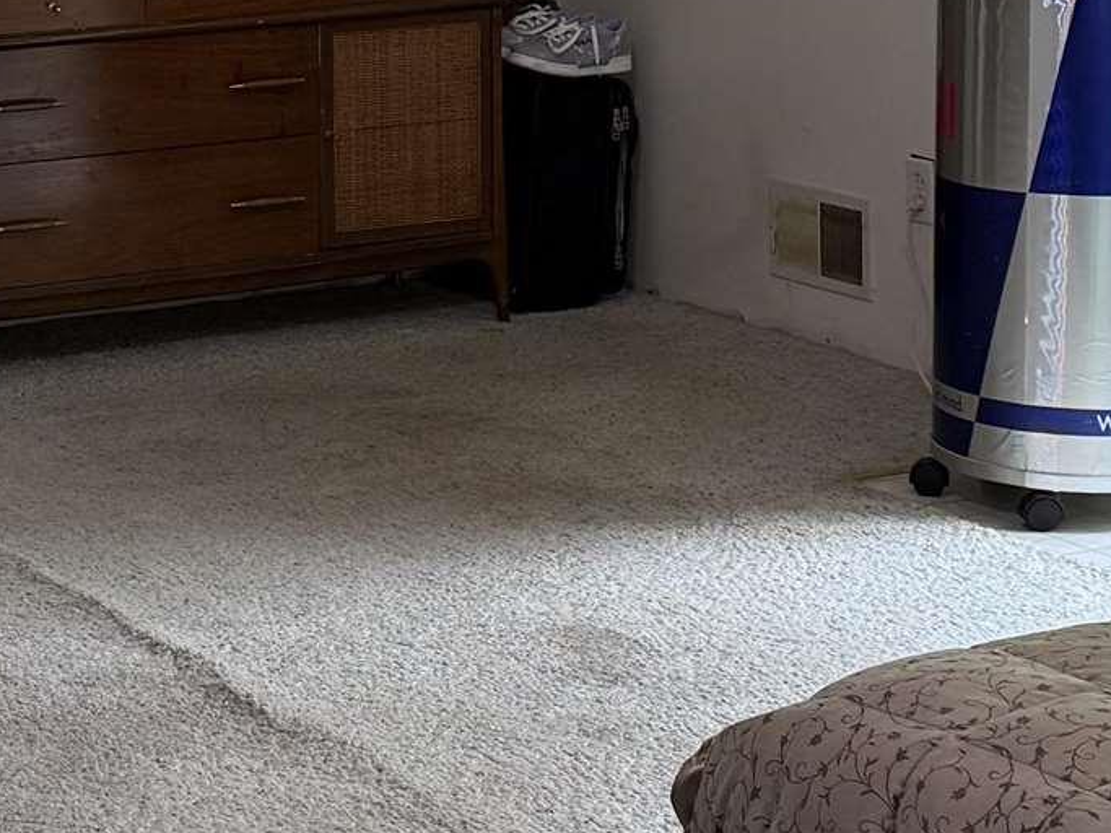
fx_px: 3466
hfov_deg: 17.9
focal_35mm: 108
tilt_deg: -6.6
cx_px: 112
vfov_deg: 13.5
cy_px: 5
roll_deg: +1.2
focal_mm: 6.76
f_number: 1.78
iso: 200
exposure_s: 1/121
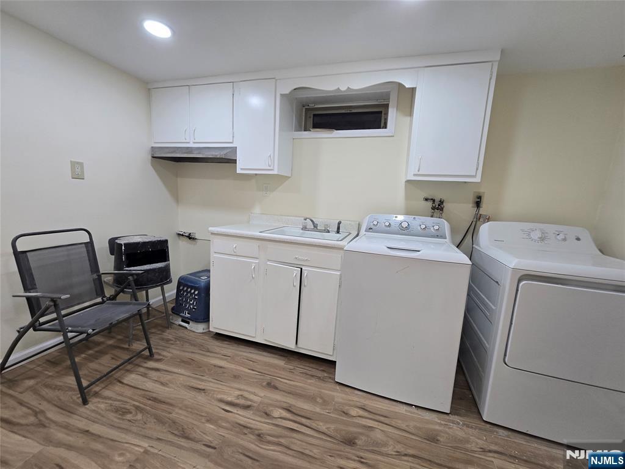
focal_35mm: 13
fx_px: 235
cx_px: 312
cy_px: 234
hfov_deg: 106.2
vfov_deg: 89.9
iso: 80
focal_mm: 2.2
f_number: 2.2
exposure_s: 1/60
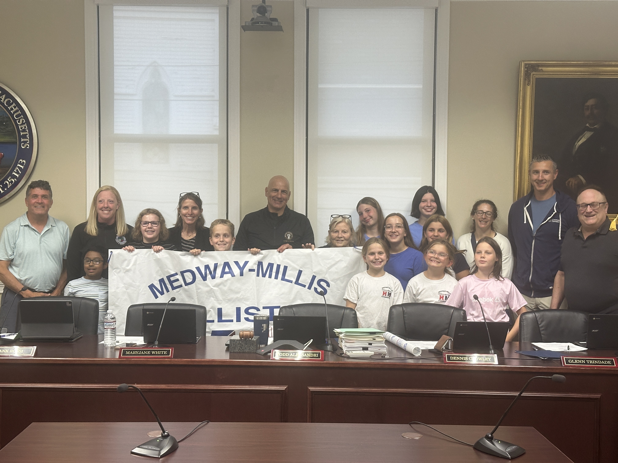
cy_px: 232
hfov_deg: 39.7
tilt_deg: -1.6
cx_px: 309
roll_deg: -0.7
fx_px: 857
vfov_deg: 30.3
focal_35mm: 48
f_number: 1.78
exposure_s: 1/60
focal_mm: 6.86
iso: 160
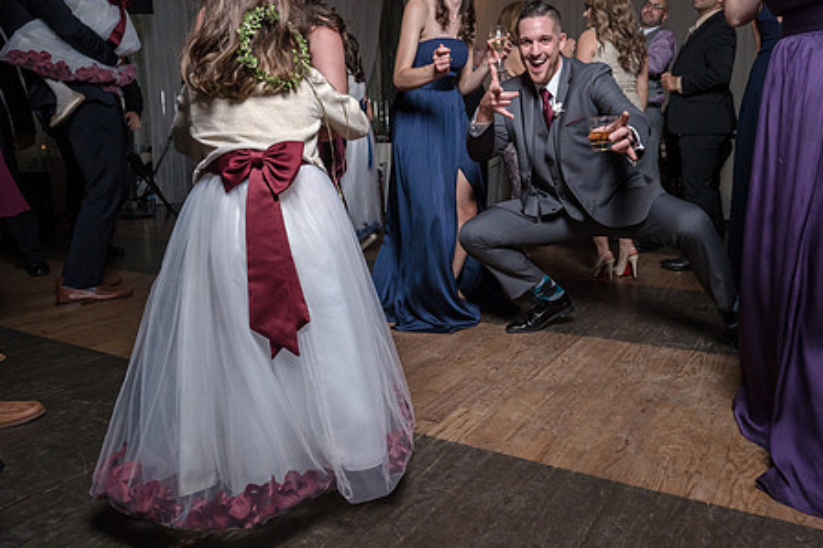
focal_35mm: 25
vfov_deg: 50.8
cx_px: 509
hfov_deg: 70.5
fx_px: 571
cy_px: 208
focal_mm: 18
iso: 2000
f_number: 5.6
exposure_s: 1/200
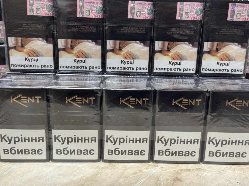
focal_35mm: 48
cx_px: 124
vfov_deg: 30.3
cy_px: 93
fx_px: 345
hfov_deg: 39.7
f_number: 1.78
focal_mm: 6.76
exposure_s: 1/50
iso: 200
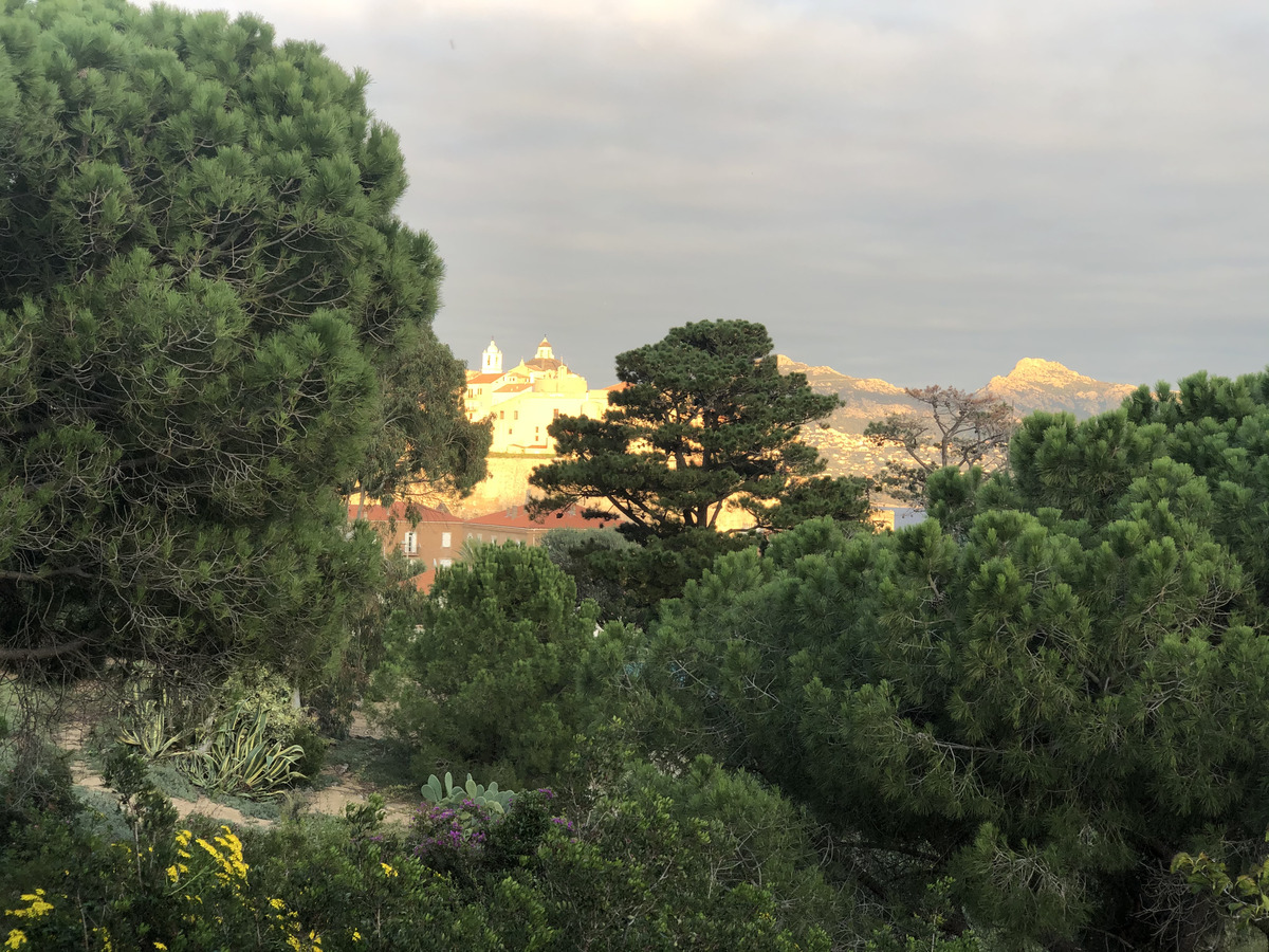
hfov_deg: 36.8
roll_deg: -0.6
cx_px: 634
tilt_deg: +0.1
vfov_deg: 28.0
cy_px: 476
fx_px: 1906
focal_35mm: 52
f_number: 2.4
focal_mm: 6
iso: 20
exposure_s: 1/120
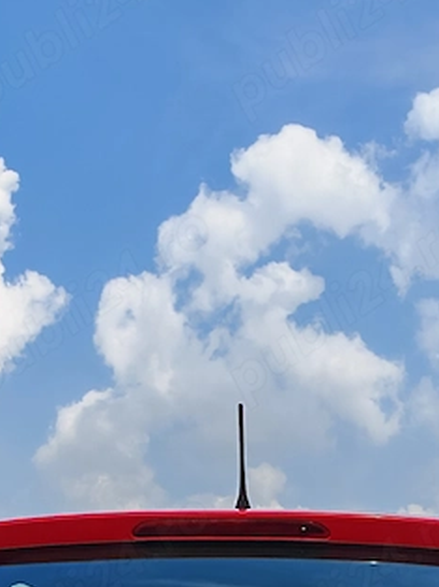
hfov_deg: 18.6
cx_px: 219
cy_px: 652
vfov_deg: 23.2
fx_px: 1338
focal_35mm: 79
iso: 100
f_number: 2
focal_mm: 6.83
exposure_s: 1/8100
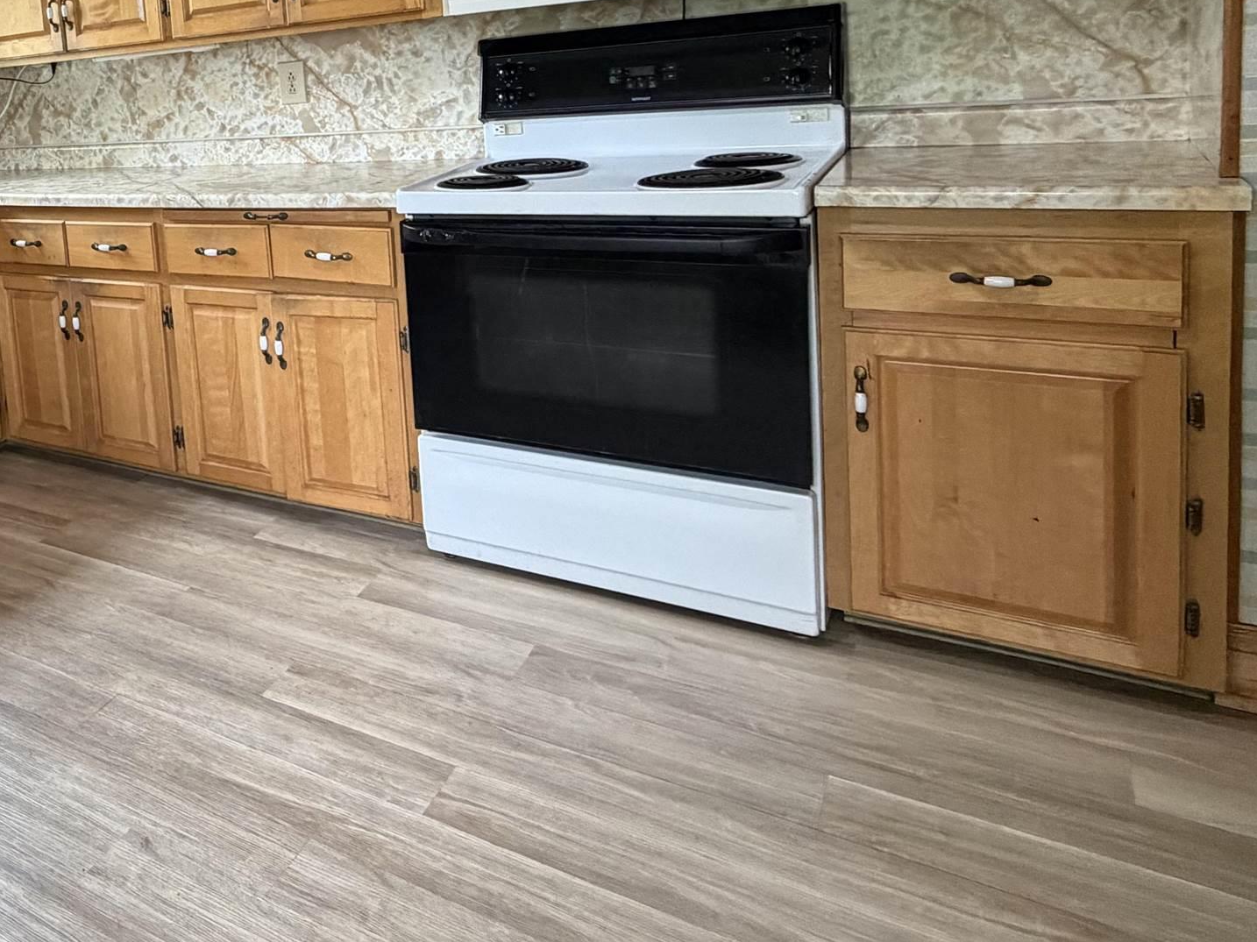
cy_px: 186
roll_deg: +7.0
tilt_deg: -5.1
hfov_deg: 48.2
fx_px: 1089
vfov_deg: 44.5
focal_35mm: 30
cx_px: -29
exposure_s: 1/60
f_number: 2.2
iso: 250
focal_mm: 2.22
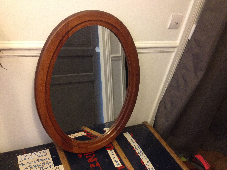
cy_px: 85
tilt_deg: -31.2
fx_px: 230
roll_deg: -13.5
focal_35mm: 35
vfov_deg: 40.7
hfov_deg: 52.6
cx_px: 114
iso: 320
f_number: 2.4
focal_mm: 4.28
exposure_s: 1/20
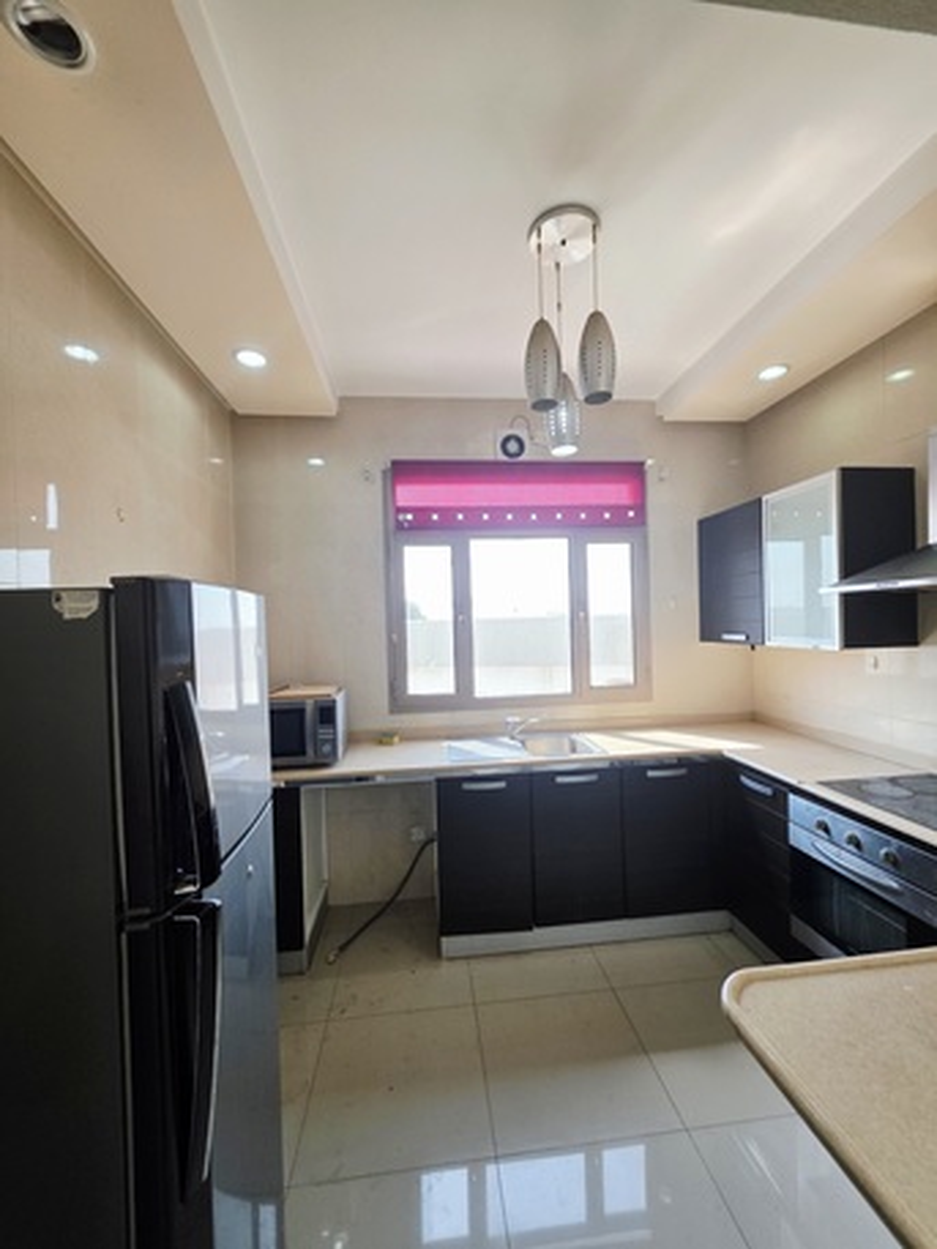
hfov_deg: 89.9
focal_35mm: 13
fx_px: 469
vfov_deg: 106.2
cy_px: 624
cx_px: 468
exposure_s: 1/101
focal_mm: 2.2
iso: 80
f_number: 1.9
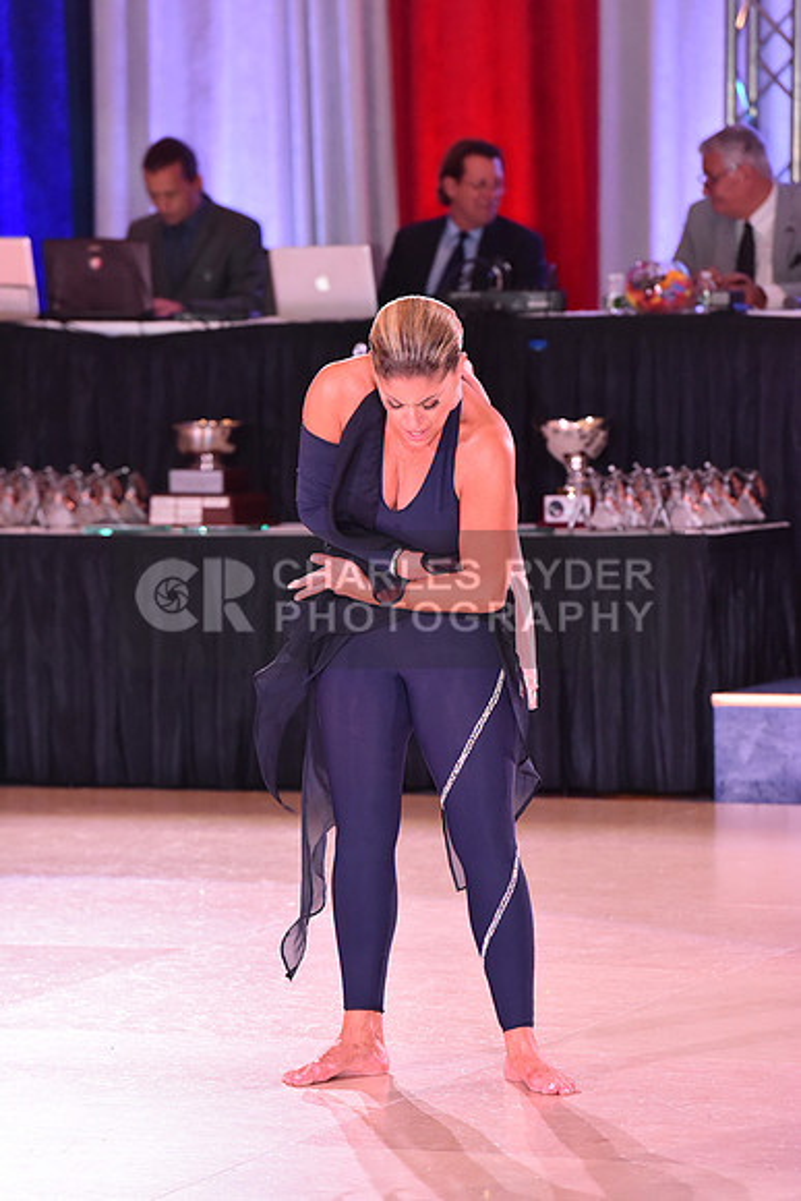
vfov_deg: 10.8
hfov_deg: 7.2
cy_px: 600
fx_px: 6337
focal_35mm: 190
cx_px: 400
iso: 2500
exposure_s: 1/250
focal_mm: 190
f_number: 5
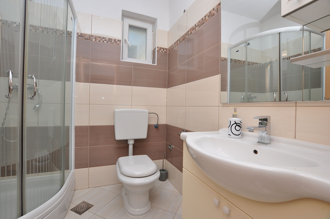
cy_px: 110
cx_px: 165
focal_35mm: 15
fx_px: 137
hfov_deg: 100.5
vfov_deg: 77.2
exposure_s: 1/200
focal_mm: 10
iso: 200
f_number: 8
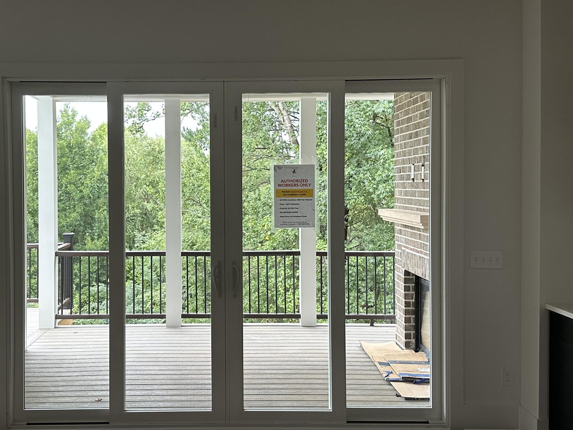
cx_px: 218
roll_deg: +0.6
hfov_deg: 47.5
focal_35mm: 39
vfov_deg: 36.8
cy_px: 192
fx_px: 646
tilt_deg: -1.0
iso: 200
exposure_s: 1/121
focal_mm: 6.86
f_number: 1.78
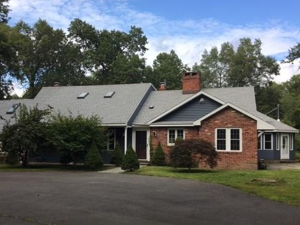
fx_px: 329
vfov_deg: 37.6
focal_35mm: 38
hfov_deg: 48.8
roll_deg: -0.1
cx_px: 128
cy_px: 134
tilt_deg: +2.7
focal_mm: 4.15
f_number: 2.2
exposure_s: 1/630
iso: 25
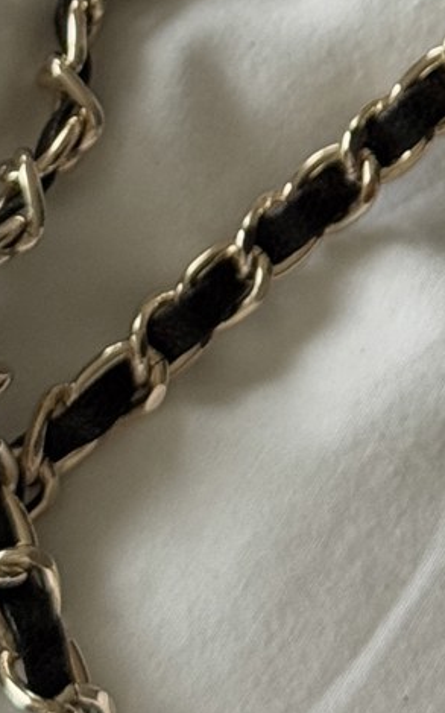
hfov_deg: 5.9
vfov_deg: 9.3
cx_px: 831
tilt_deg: -63.6
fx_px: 4212
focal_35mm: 217
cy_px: -461
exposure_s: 1/60
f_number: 1.78
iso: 125
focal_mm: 6.76
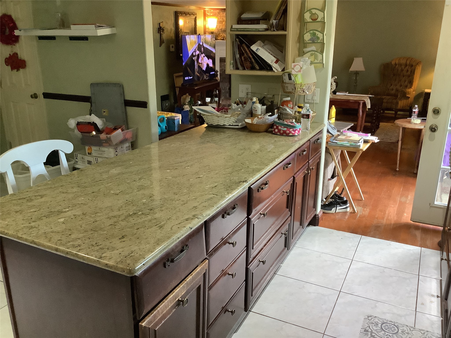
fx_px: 404
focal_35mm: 31
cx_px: 226
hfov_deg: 58.4
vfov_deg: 45.4
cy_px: 169
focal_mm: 3.3
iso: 400
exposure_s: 1/40
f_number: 2.4
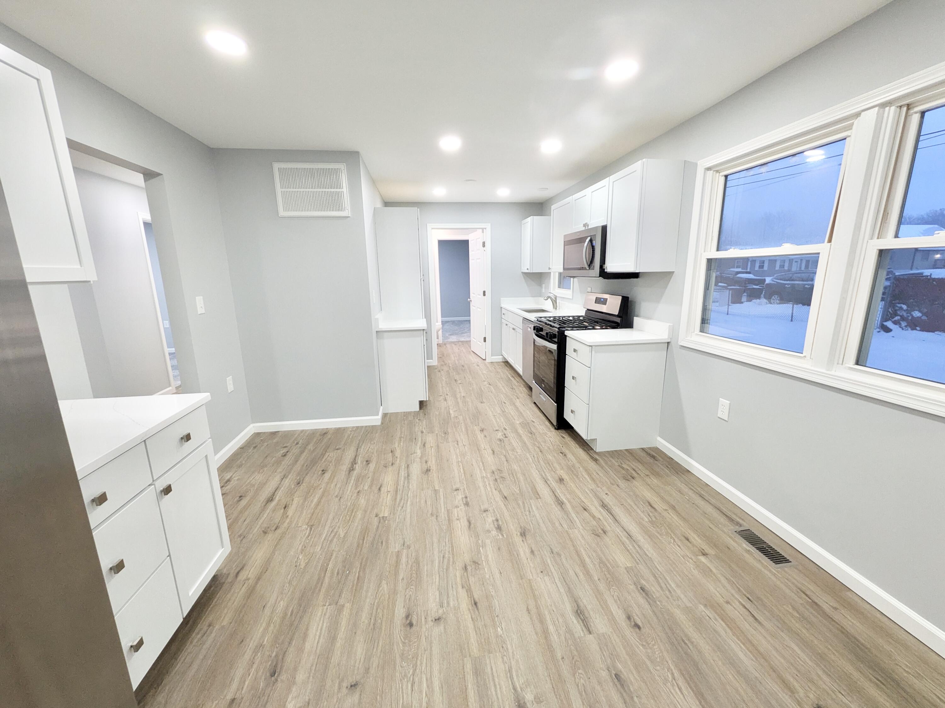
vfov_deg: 85.7
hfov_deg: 102.1
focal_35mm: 14
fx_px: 382
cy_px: 354
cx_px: 472
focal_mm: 1.83
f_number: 2.2
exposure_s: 1/30
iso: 58
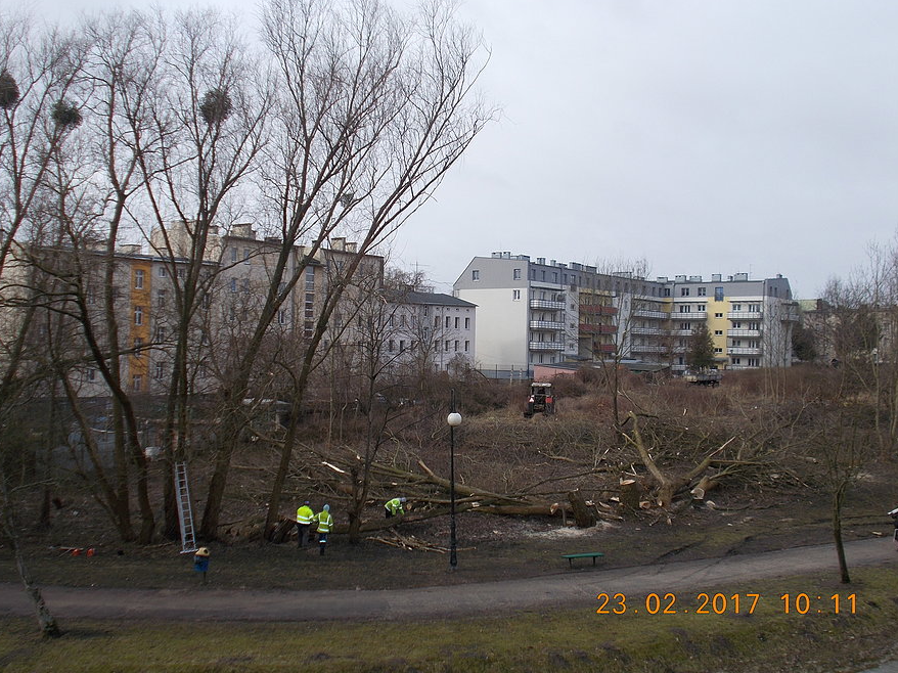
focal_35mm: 40
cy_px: 339
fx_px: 1037
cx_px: 447
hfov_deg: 46.8
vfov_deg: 35.9
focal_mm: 6.9
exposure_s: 1/400
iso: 80
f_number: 3.9
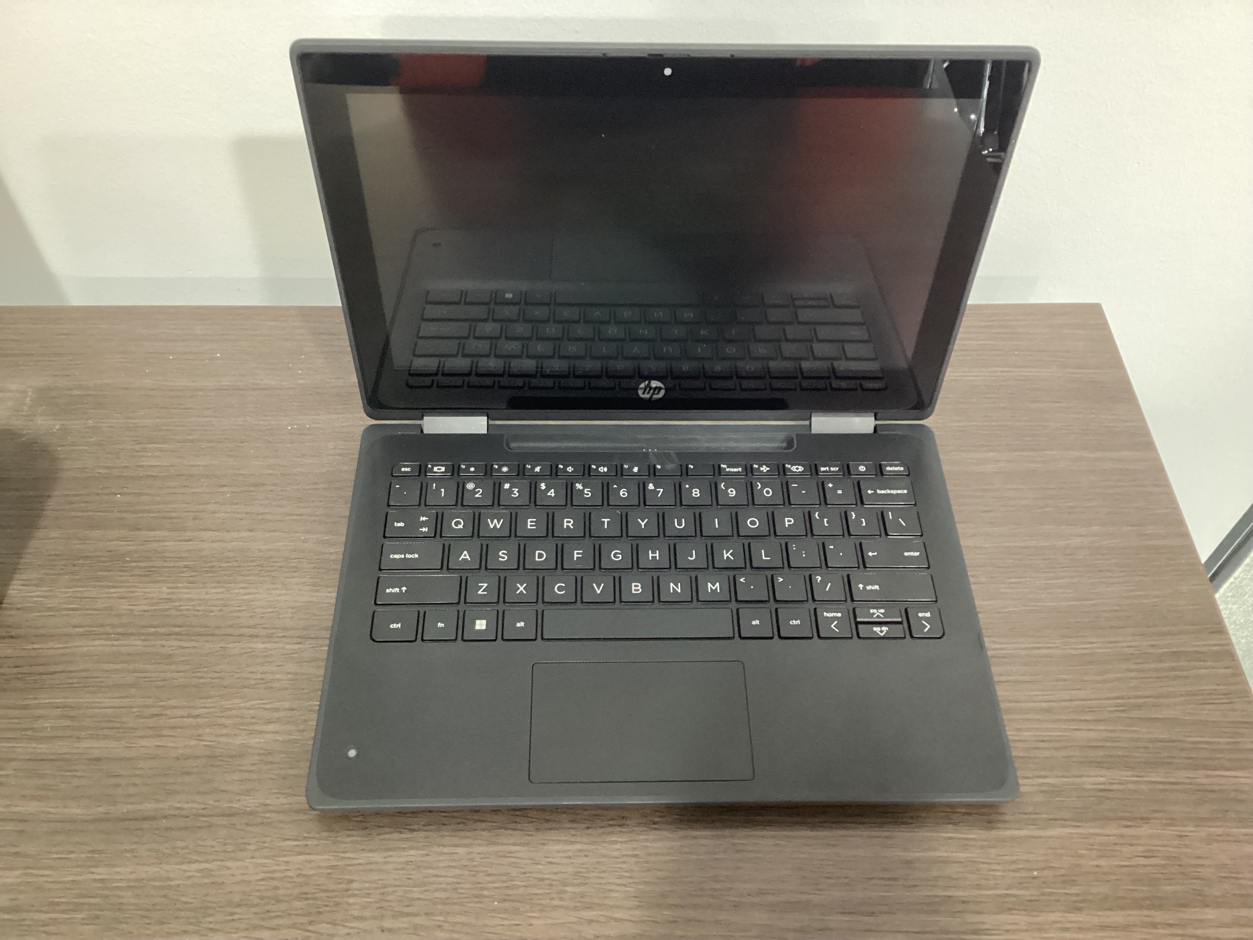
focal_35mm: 31
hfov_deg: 58.4
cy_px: 470
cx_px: 626
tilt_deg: -53.9
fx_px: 1122
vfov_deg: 45.4
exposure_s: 1/25
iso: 640
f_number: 2.4
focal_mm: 3.3
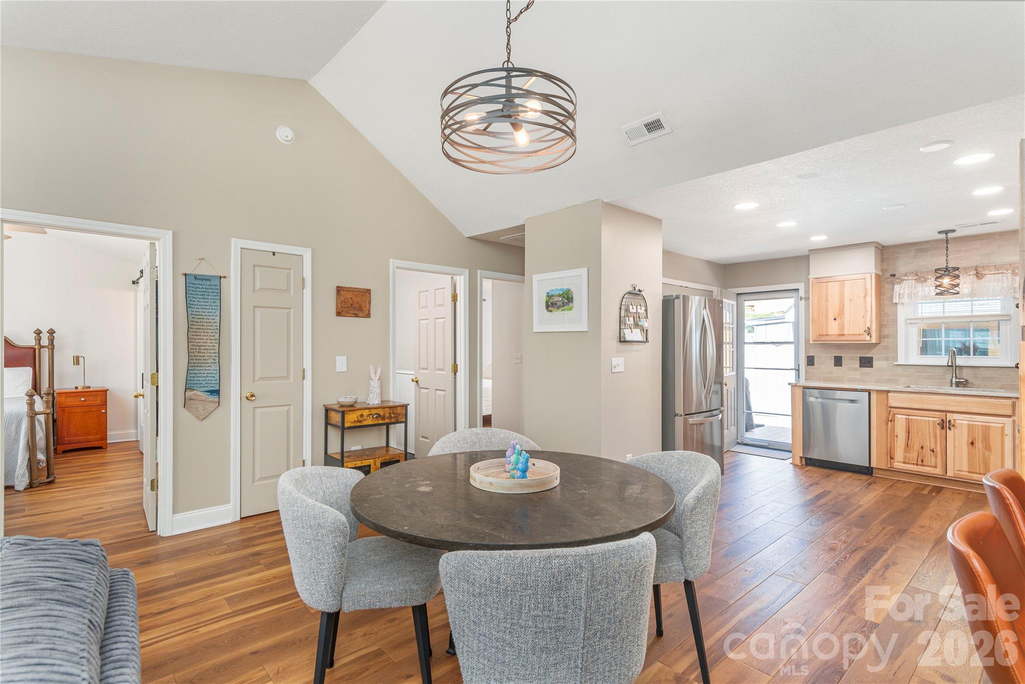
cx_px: 512
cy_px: 342
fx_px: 484
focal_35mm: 17
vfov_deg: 70.5
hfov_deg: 93.3
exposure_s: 1/60
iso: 320
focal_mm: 17
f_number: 7.1
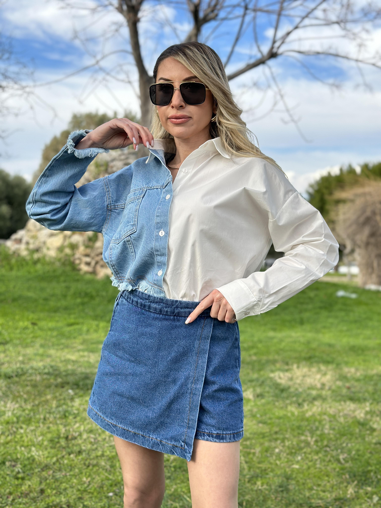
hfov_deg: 30.3
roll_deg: -1.1
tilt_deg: +0.1
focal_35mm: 48
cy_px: 254
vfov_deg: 39.7
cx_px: 190
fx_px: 704
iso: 80
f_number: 1.78
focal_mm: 6.86
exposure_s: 1/1565
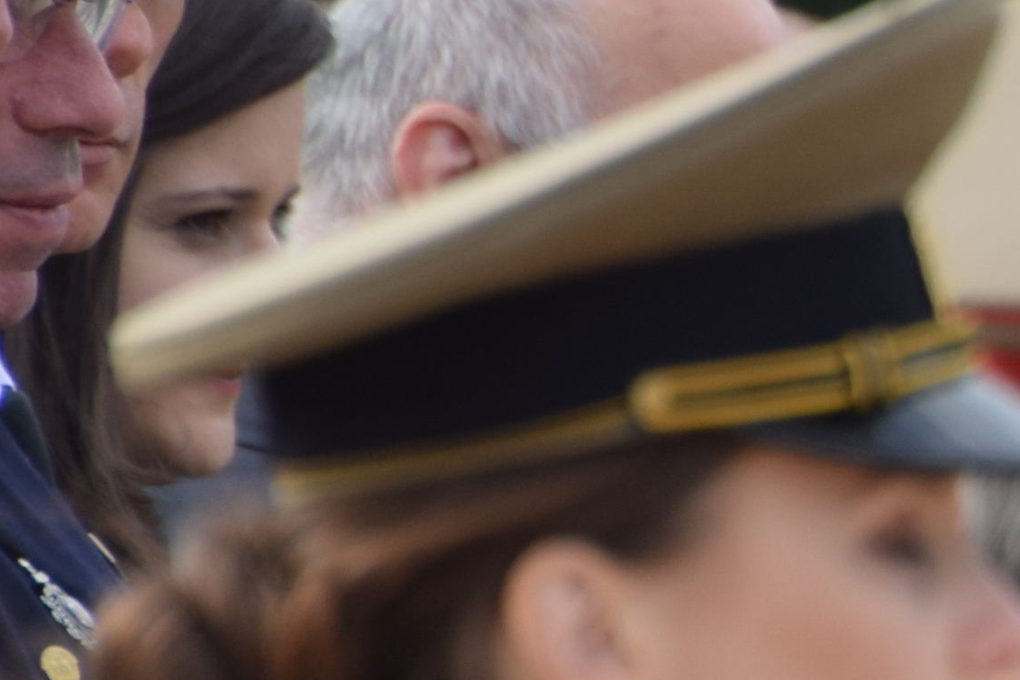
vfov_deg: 0.6
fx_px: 67579
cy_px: 567
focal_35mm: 2385
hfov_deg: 0.9
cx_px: 2605
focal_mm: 300
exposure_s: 1/160
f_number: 5.6
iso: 160
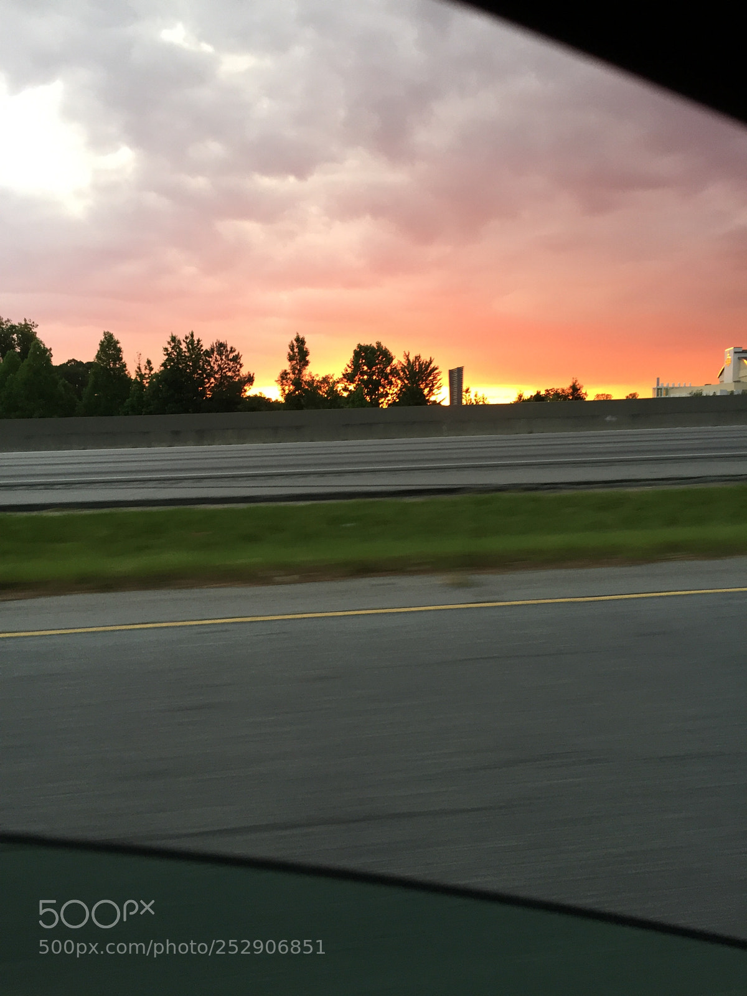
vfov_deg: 61.7
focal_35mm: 29
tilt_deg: -5.9
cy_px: 498
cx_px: 374
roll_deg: +1.1
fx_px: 834
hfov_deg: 48.2
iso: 32
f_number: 2.2
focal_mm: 4.15
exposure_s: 1/30
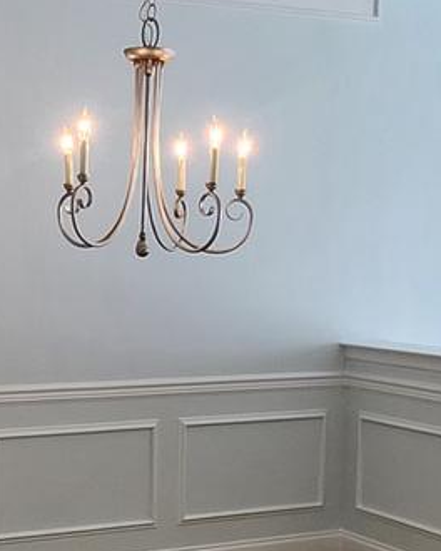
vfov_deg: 31.5
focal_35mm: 59
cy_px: 396
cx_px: 45
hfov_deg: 25.0
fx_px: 963
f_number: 2.2
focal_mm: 1.7
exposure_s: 1/60
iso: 50
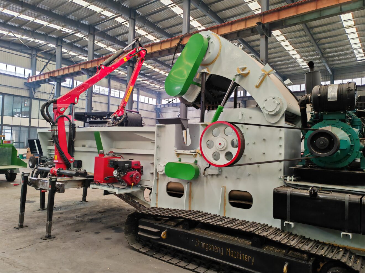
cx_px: 182
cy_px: 136
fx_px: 285
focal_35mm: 27
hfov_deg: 65.3
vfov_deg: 51.4
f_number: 1.9
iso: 160
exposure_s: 1/50
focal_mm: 5.52
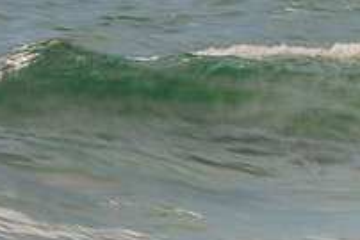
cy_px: 234
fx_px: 17632
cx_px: 612
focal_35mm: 1762
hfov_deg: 1.2
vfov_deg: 0.8
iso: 64
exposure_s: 1/20
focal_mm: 500
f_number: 18
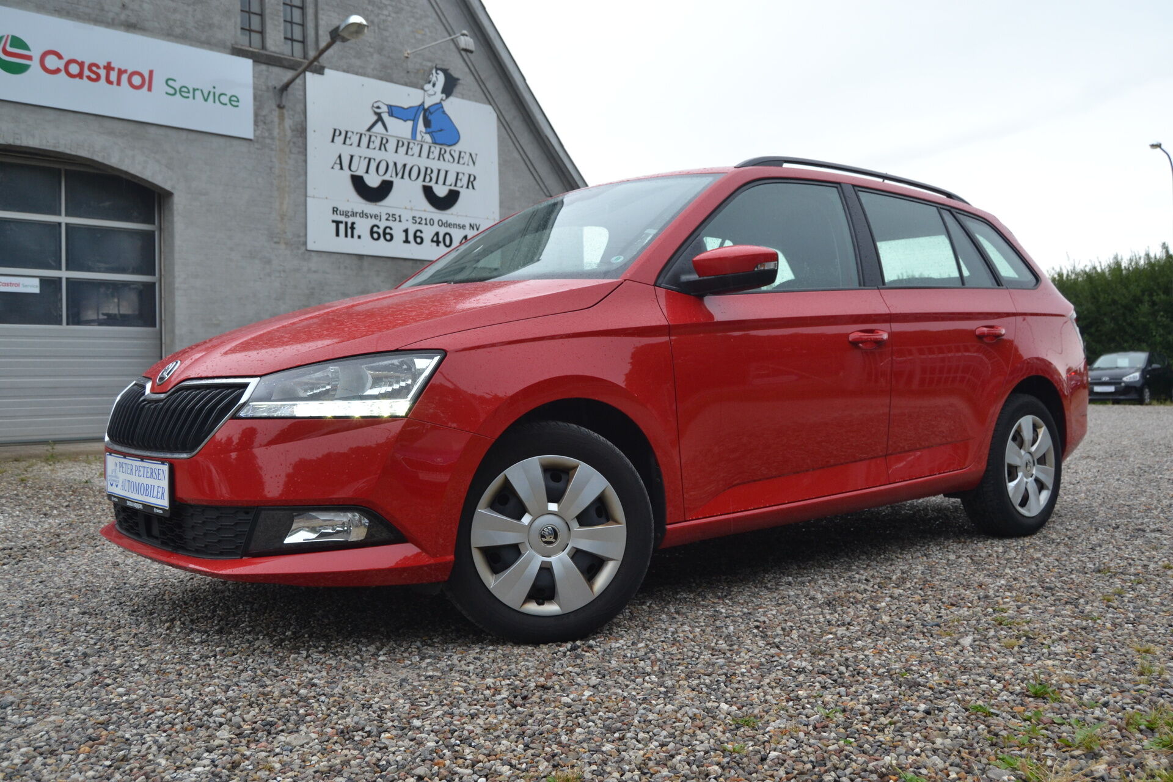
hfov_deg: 57.2
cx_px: 586
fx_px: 1075
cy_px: 391
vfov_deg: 40.0
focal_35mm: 33
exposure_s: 1/100
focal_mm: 22
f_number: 5
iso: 400
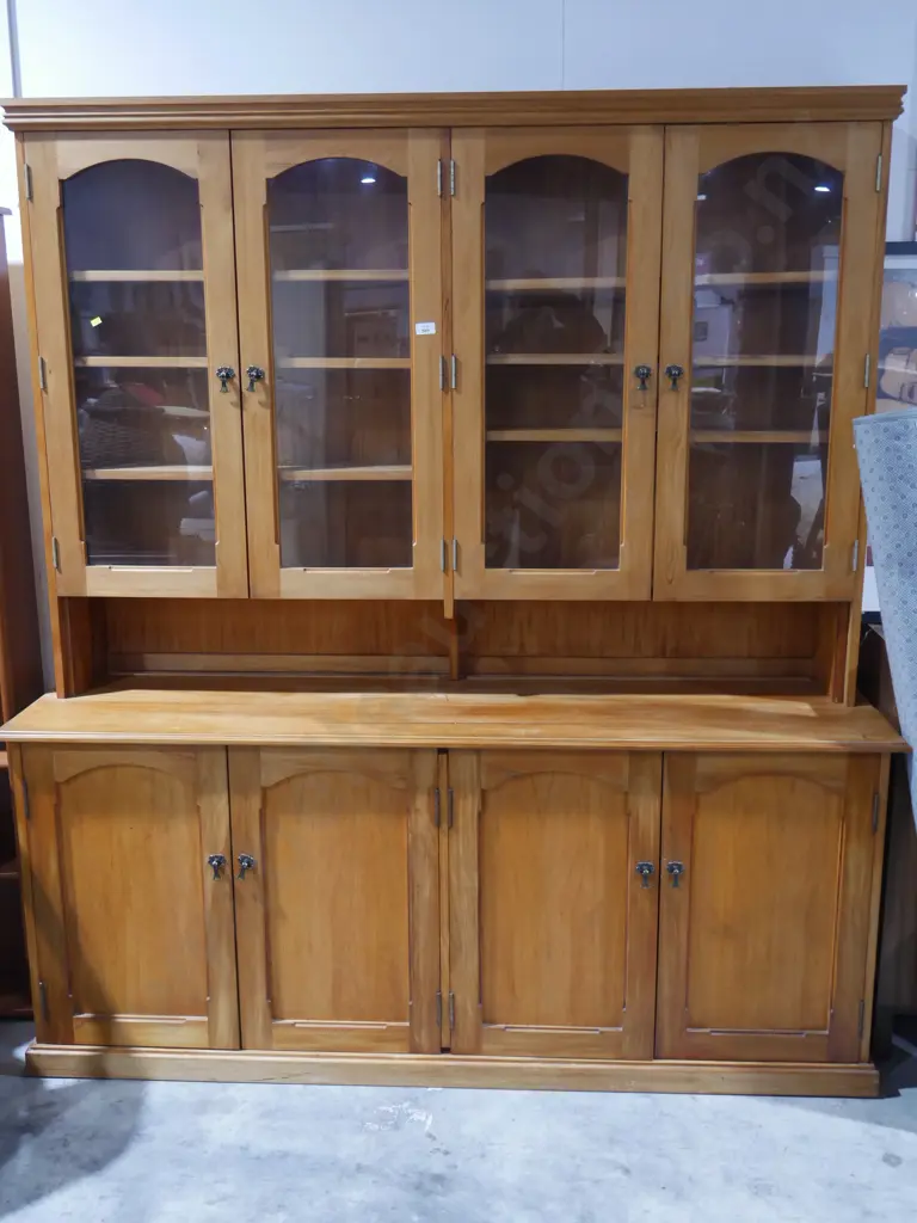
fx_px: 1272
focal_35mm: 36
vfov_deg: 51.4
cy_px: 612
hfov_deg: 39.7
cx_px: 458
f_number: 4
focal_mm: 18
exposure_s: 1/60
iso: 1250
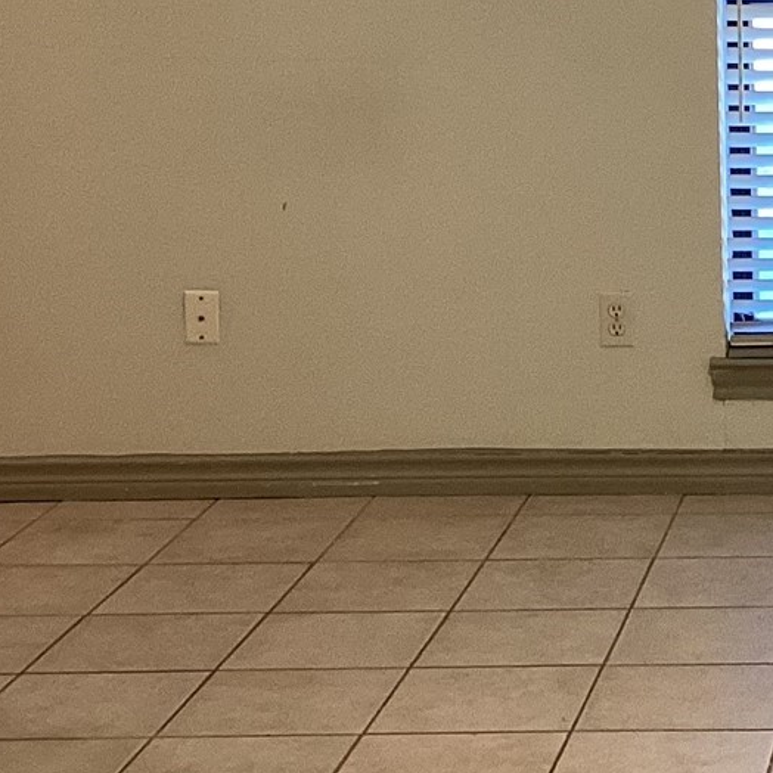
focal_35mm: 107
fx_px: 2703
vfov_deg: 16.1
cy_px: 69
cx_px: 950
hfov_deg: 15.6
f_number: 2.4
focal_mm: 3.3
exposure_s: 1/60
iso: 100
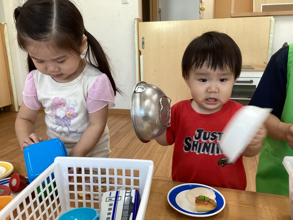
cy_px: 110
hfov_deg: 58.4
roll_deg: +1.4
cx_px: 146
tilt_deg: -14.5
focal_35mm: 31
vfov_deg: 45.4
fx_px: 262
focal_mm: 3.3
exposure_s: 1/50
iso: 50
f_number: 2.4
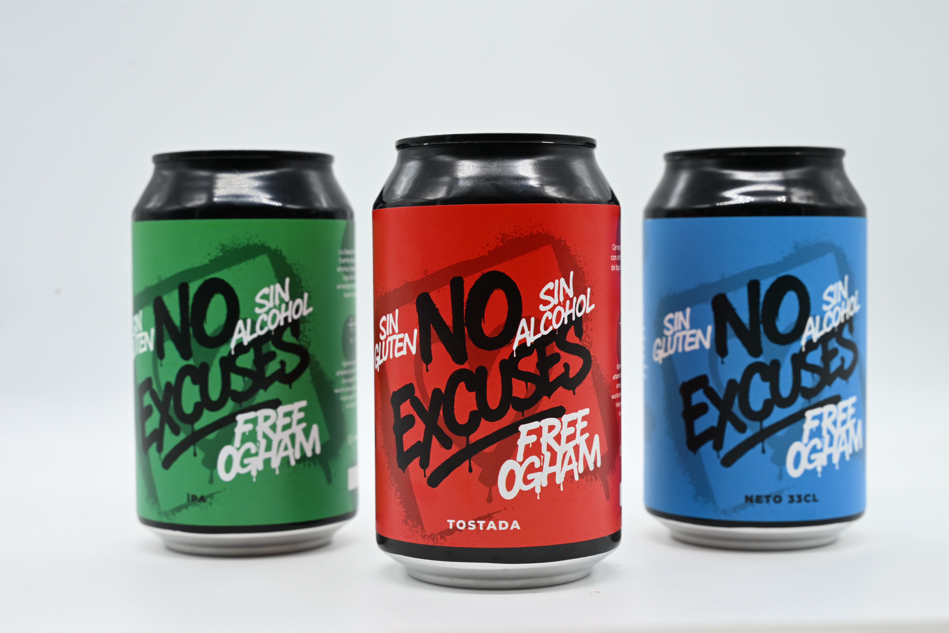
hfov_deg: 36.2
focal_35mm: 55
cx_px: 474
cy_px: 316
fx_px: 1450
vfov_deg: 24.6
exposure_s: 1/80
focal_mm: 55
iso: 500
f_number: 9
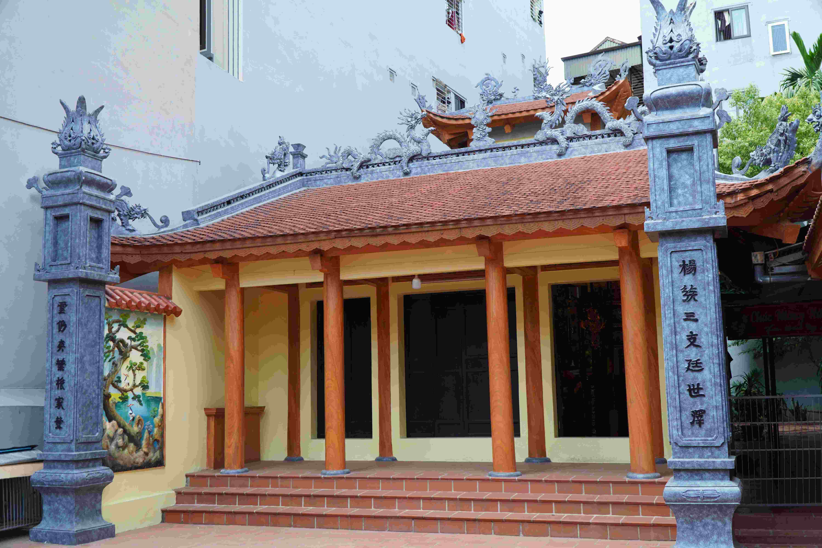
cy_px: 274
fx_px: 788
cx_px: 411
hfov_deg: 55.1
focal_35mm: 34
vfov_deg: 38.4
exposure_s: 1/80
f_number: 5.6
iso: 100
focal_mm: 23
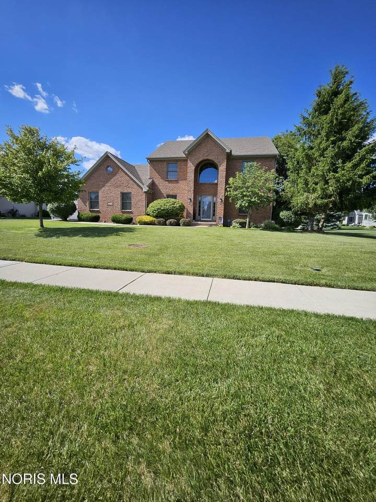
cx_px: 188
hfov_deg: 89.9
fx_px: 188
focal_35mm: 13
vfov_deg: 106.2
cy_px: 251
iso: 32
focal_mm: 1.74
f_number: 2.2
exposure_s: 1/1395
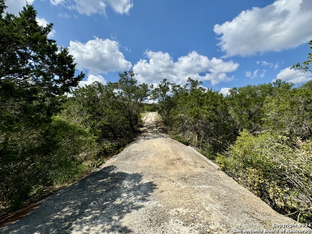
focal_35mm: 14
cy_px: 117
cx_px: 156
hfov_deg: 102.1
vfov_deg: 85.7
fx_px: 126
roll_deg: +0.7
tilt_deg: +3.9
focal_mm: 2.22
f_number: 2.2
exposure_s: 1/2028
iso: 50
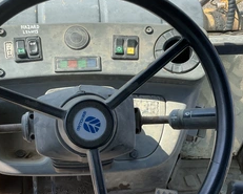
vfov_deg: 30.8
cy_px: 111
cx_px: 94
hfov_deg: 37.8
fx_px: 353
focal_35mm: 49
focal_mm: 3
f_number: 1.8
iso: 25
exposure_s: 1/469
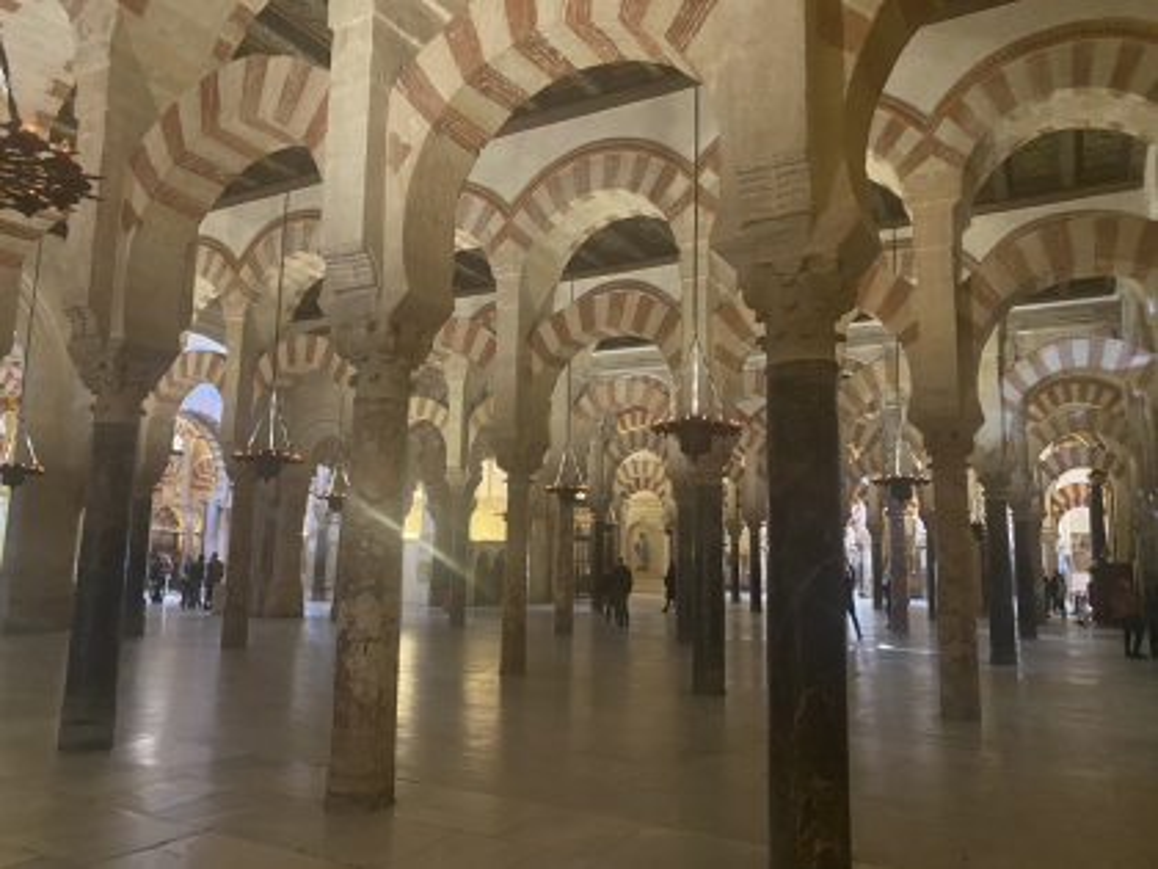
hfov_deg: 67.3
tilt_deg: +9.0
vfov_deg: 53.1
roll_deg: -1.8
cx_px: 579
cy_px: 434
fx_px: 870
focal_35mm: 26
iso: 800
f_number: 1.8
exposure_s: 1/25
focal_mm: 4.25
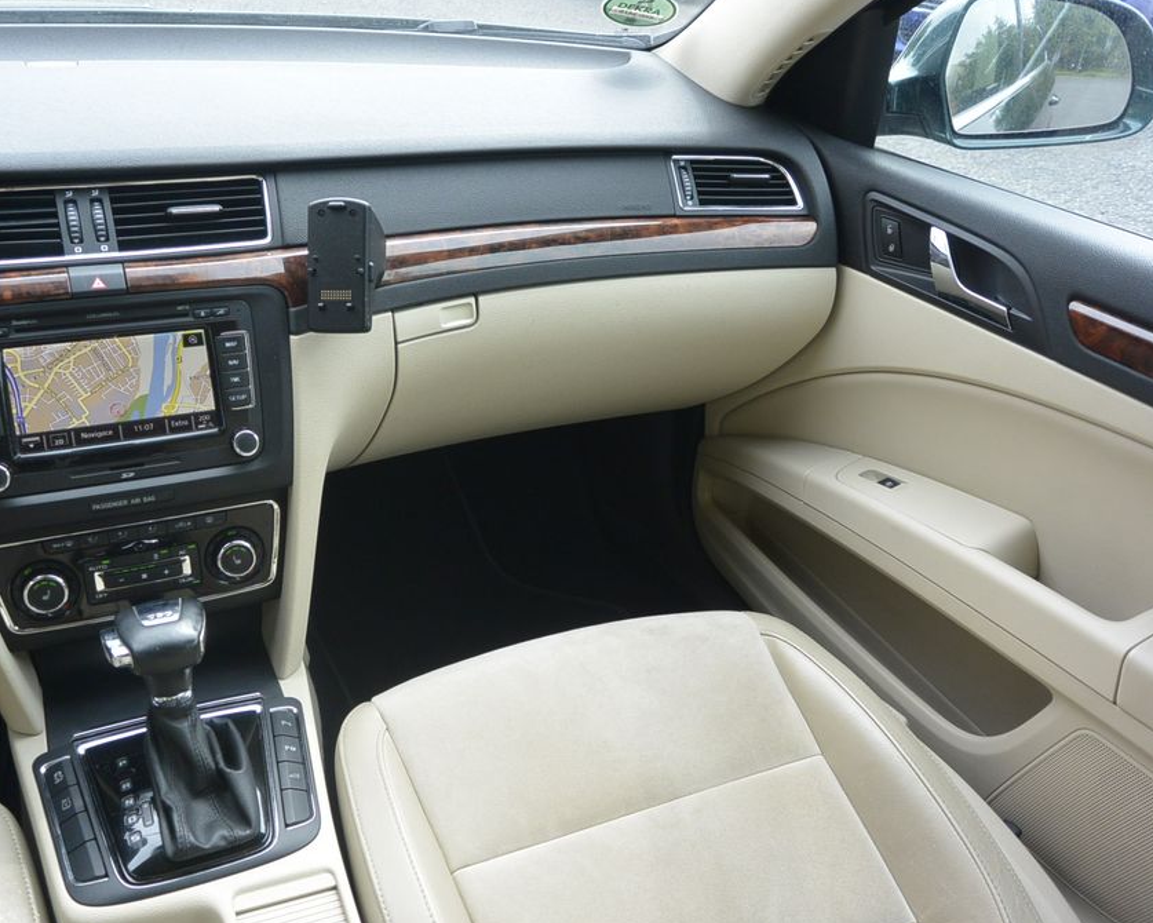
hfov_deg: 57.1
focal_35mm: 31
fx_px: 1058
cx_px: 528
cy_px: 462
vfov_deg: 47.1
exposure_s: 1/250
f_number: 3.5
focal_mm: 10
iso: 200
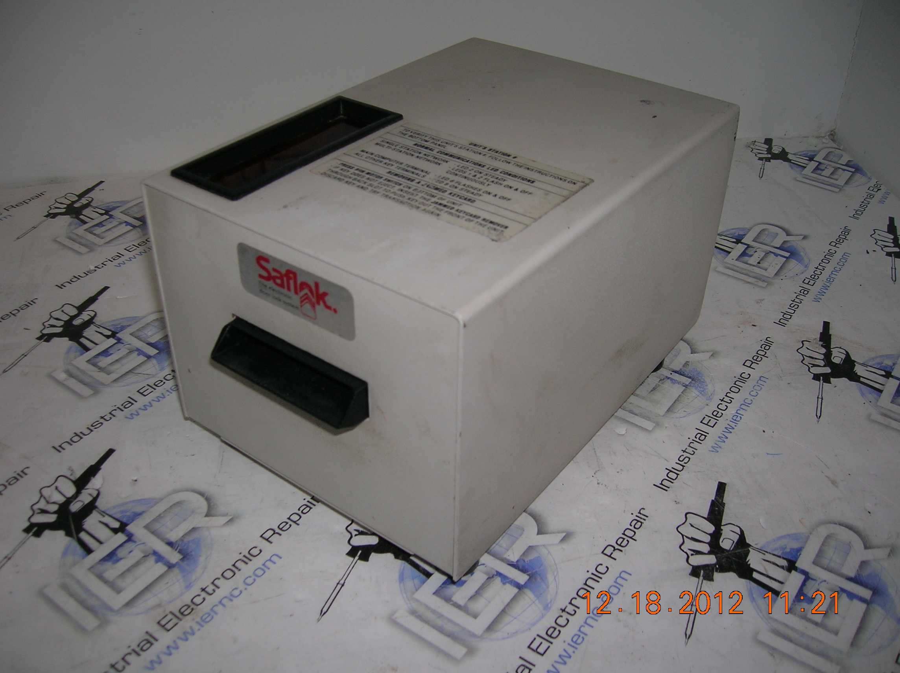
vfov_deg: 41.7
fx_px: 883
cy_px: 336
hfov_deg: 54.0
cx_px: 450
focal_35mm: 34
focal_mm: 5.7
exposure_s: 1/60.1
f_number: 2.9
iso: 50
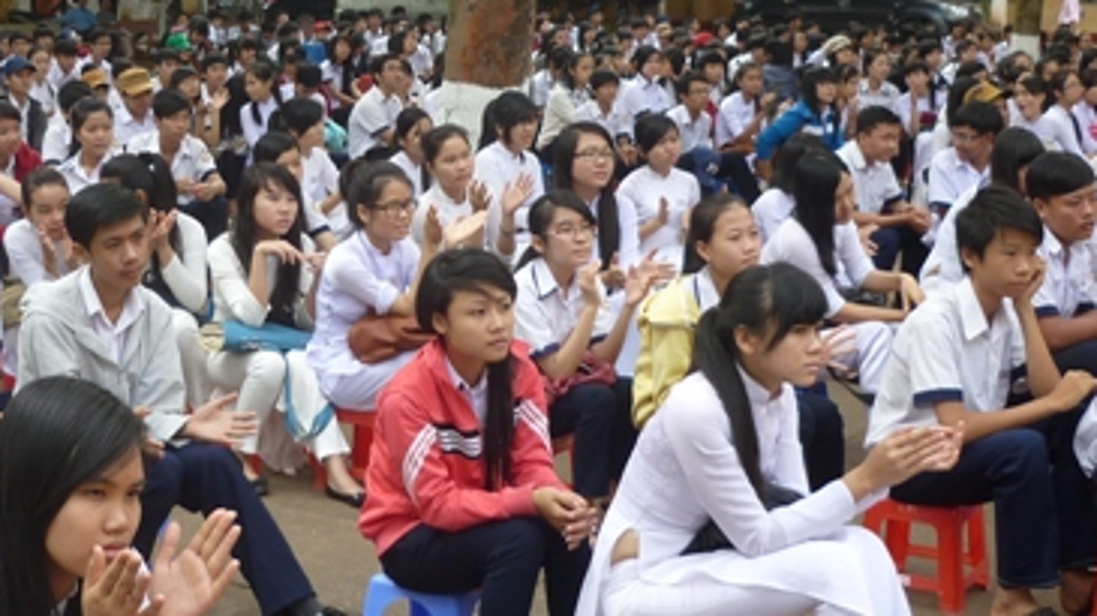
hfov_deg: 33.1
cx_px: 388
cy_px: 177
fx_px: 1832
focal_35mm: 63
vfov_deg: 19.0
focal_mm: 5.5
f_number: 2.8
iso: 80
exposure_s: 1/160
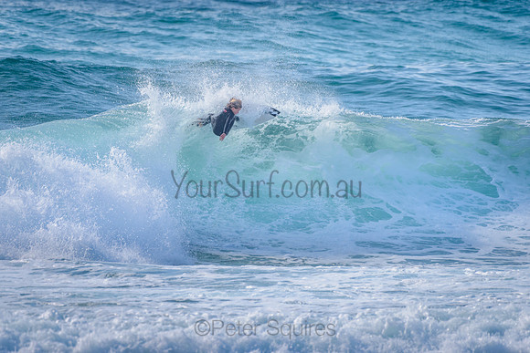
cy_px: 137
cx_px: 205
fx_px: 9029
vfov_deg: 2.2
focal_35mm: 613
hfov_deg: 3.4
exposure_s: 1/2000
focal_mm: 500
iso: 280
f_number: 5.6
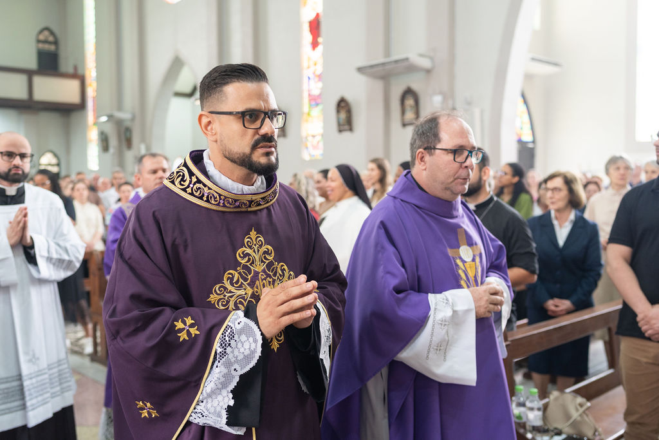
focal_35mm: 35
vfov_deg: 37.6
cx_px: 330
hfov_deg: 54.1
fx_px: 646
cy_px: 220
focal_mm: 35
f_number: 2.8
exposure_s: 1/160
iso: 800
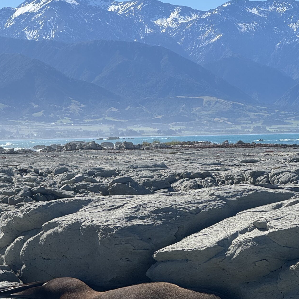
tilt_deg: -0.5
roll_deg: +1.8
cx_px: 136
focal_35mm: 139
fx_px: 1358
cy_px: 156
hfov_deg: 12.6
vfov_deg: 12.6
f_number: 2.8
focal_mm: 9
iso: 25
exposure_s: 1/1277
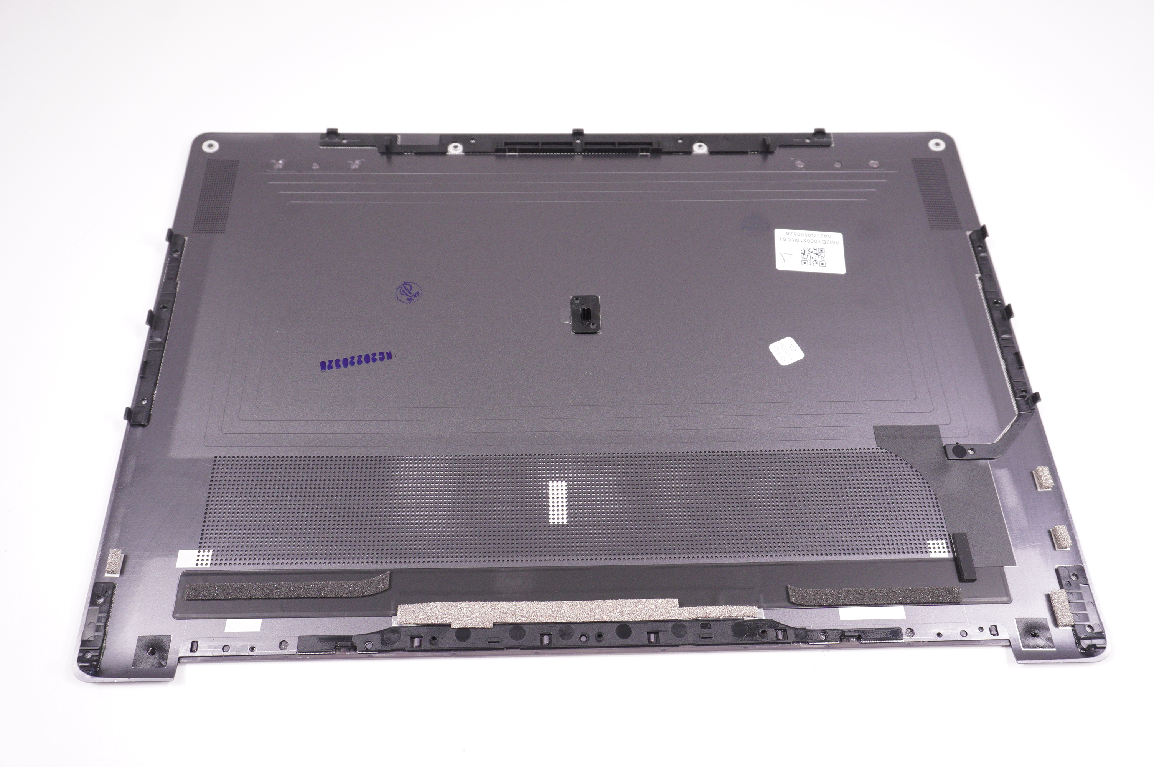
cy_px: 384
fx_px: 1009
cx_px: 577
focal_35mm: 32
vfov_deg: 41.6
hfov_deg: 59.5
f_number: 5.6
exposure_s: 1/250
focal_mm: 21
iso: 1000
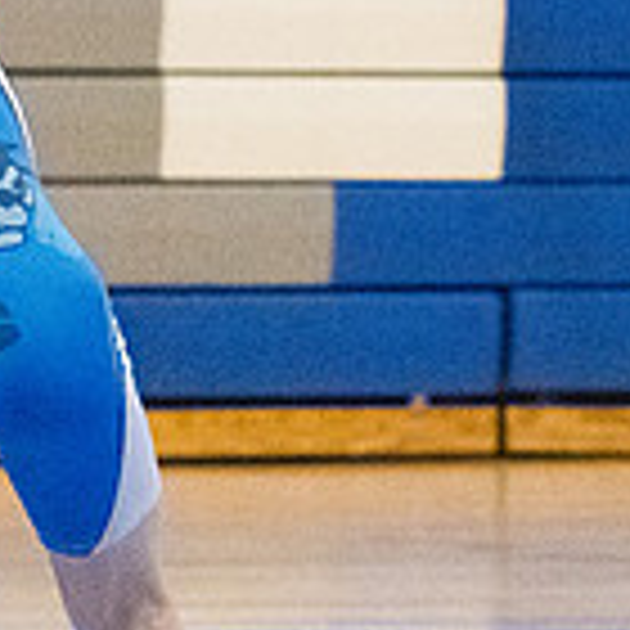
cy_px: 351
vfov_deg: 2.7
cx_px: -490
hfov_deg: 2.7
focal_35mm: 645
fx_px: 13281
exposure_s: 1/1600
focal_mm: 122
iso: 10000
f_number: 4.5
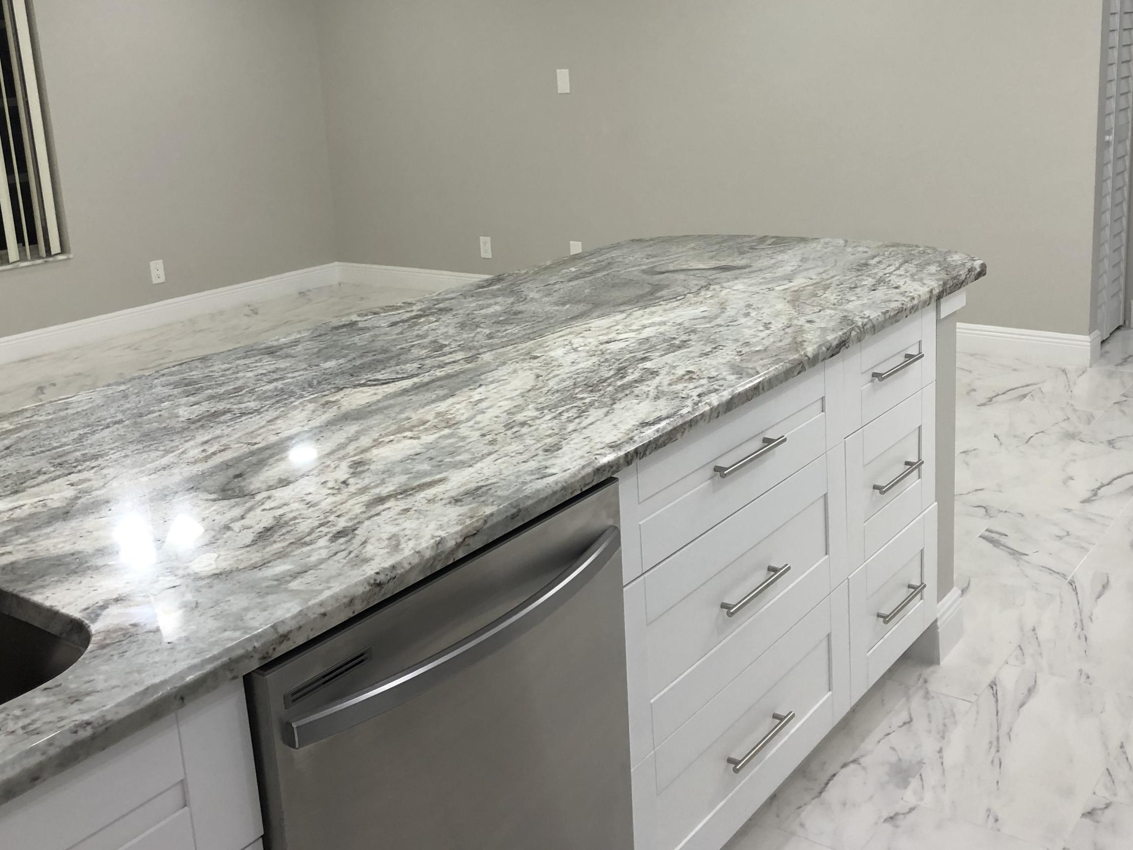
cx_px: 635
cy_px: 327
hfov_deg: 50.0
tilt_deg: -13.1
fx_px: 1211
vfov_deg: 38.5
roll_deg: +3.2
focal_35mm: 37
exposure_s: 1/40
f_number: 1.8
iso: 25
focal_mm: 3.99
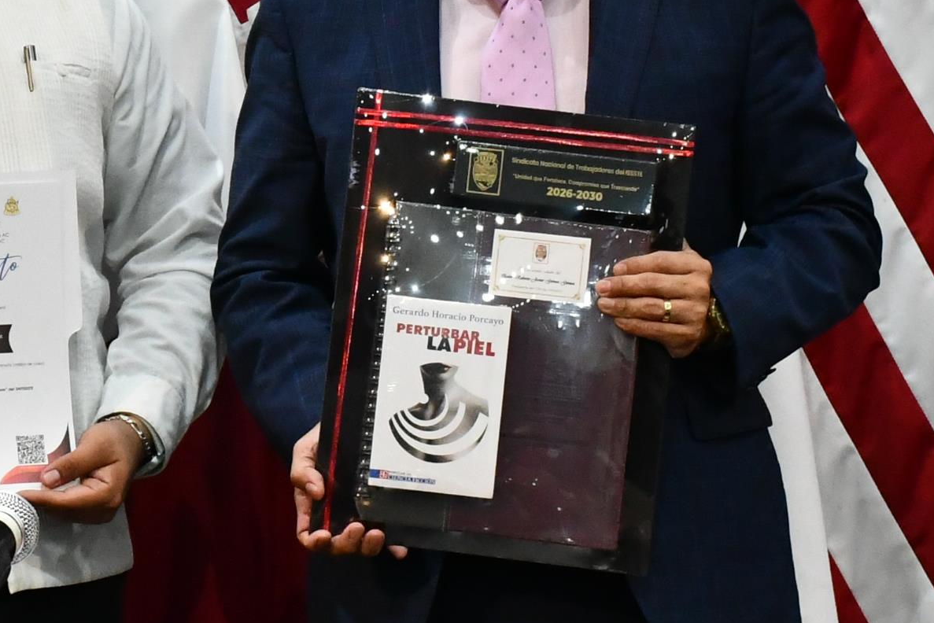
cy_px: 111
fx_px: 5475
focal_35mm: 211
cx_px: -9
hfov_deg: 9.7
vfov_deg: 6.5
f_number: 9
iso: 3200
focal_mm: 40
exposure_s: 1/50
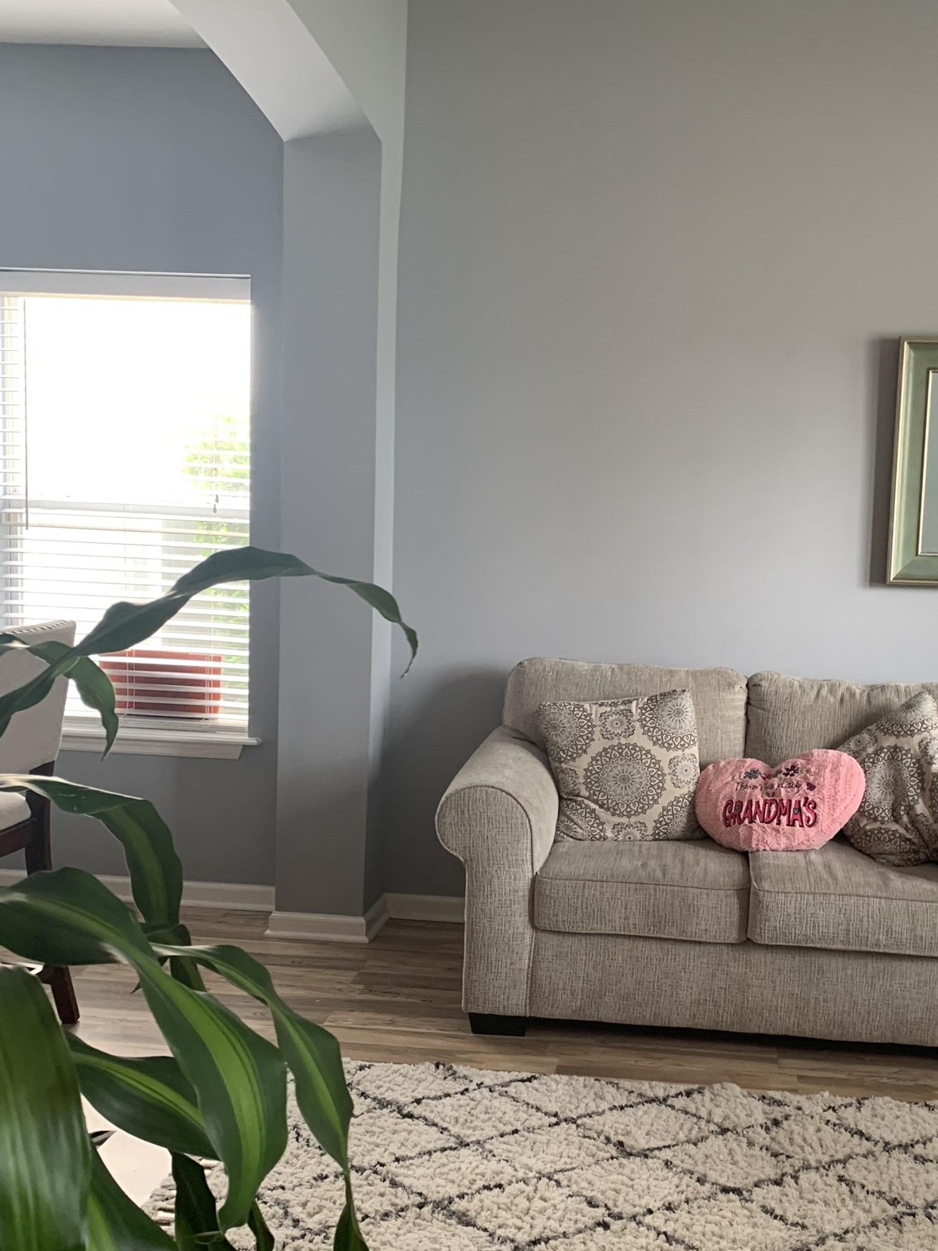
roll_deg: -2.2
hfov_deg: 37.3
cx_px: 624
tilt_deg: -7.6
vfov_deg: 49.0
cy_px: 661
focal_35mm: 38
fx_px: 1373
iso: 160
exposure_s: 1/60
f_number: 1.8
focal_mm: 4.25
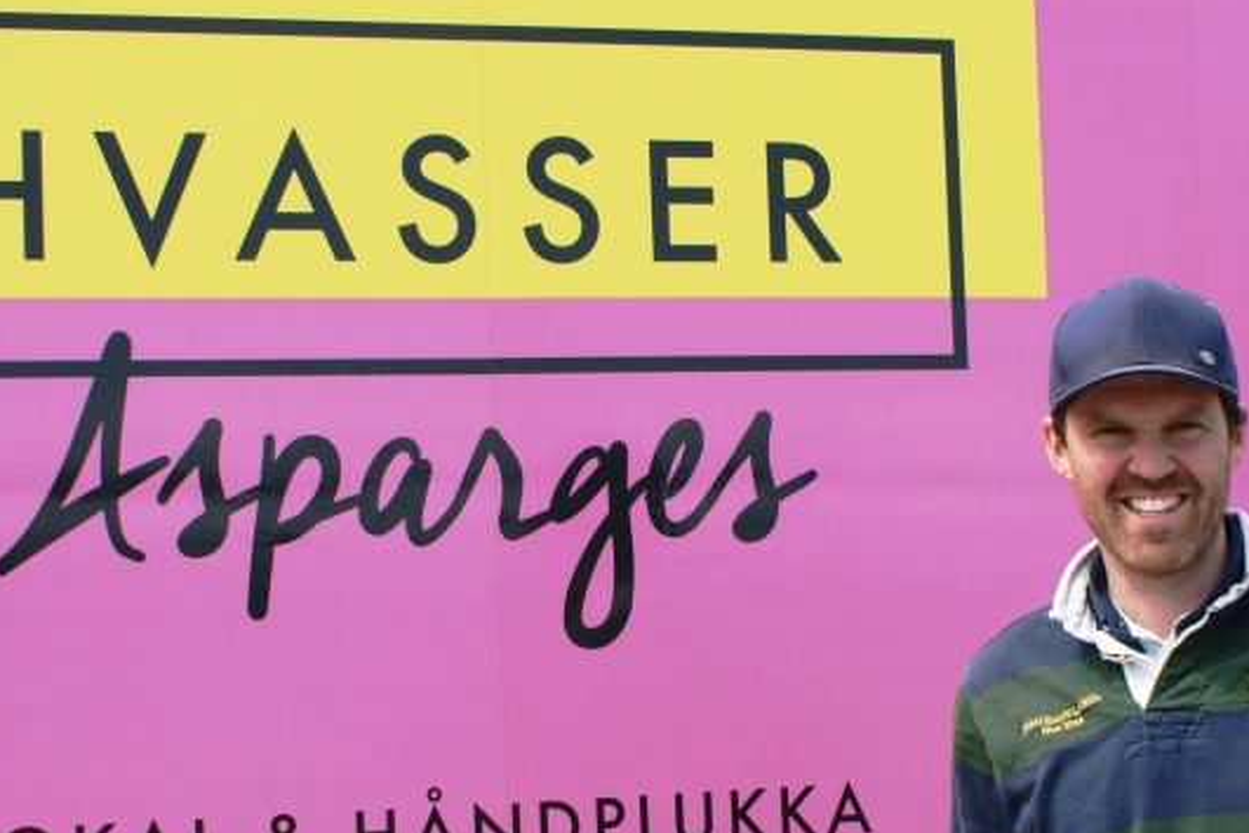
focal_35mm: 81
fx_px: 2810
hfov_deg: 25.0
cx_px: 804
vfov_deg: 16.8
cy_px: 491
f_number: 10
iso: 200
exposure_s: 1/200
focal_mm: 28
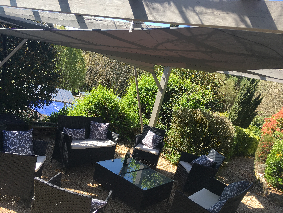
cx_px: 142
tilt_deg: -10.3
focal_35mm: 29
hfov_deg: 61.7
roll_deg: -15.0
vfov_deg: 48.2
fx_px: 237
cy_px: 106
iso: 25
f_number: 2.2
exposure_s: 1/534
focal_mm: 4.15
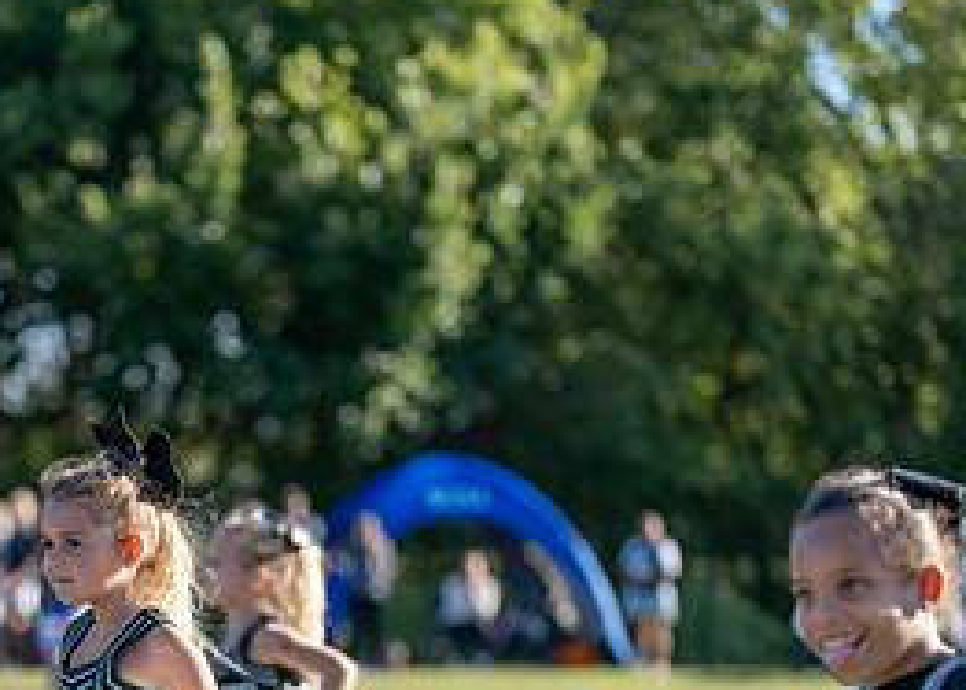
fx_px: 3182
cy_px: 712
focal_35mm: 116
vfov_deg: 12.2
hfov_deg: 17.1
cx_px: 206
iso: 100
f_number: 1.2
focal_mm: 50
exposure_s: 1/4000
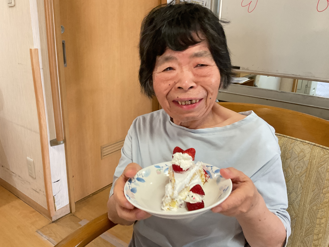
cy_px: 124
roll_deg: -3.1
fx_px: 276
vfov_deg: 48.2
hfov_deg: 61.7
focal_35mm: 29
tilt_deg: -19.2
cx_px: 164
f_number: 1.8
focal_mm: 3
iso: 200
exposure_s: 1/60
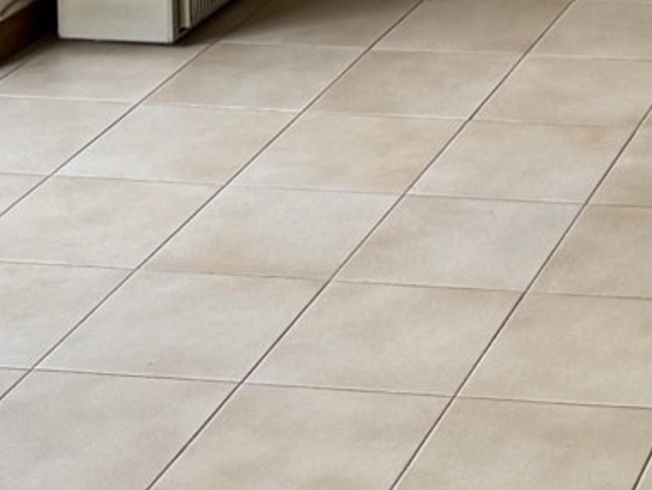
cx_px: 1037
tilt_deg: -4.6
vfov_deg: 10.9
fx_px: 2280
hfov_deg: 14.9
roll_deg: -1.4
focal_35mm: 121
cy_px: -577
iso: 200
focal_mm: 6.76
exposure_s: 1/121
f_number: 1.78
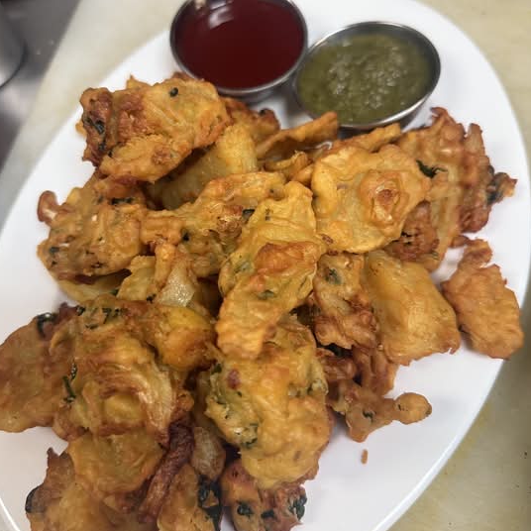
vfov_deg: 55.6
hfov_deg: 55.6
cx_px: 261
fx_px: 503
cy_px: 251
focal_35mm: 29
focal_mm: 6.76
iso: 320
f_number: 1.78
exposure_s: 1/60
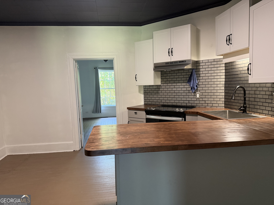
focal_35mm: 24
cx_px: 137
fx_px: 190
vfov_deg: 56.8
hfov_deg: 71.6
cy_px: 102
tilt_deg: -4.4
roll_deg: +1.6
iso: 320
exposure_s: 1/60
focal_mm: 6.76
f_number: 1.78
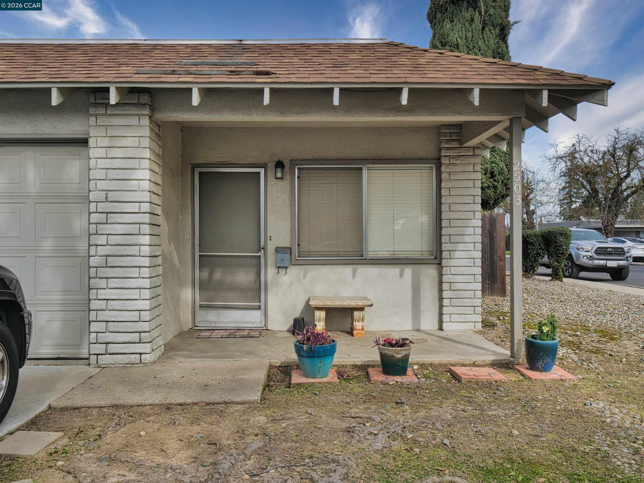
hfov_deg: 63.4
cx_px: 322
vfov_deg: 49.7
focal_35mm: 28
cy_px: 242
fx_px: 521
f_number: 7.1
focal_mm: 14
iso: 125
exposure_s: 1/200
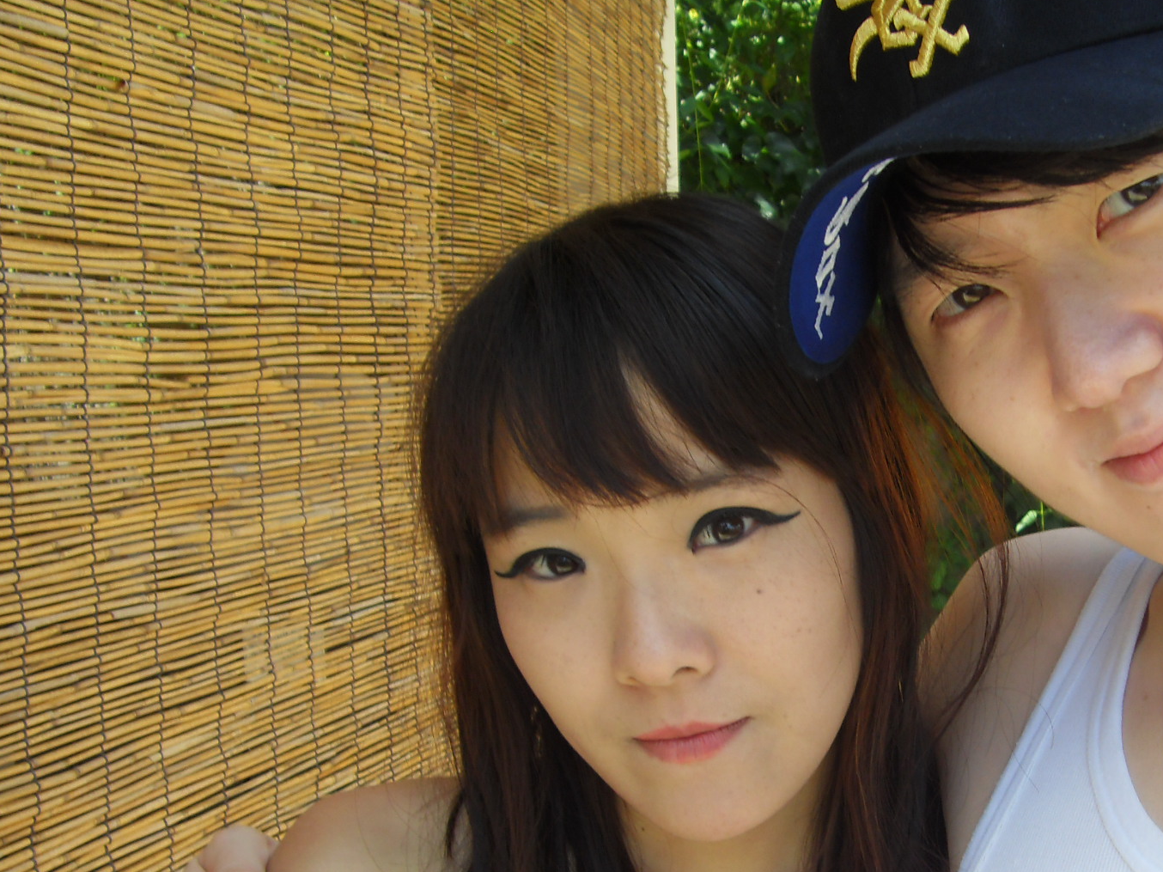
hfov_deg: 32.5
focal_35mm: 59
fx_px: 1982
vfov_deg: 24.6
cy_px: 633
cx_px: 746
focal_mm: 6.6
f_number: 3.5
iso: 80
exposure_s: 1/180
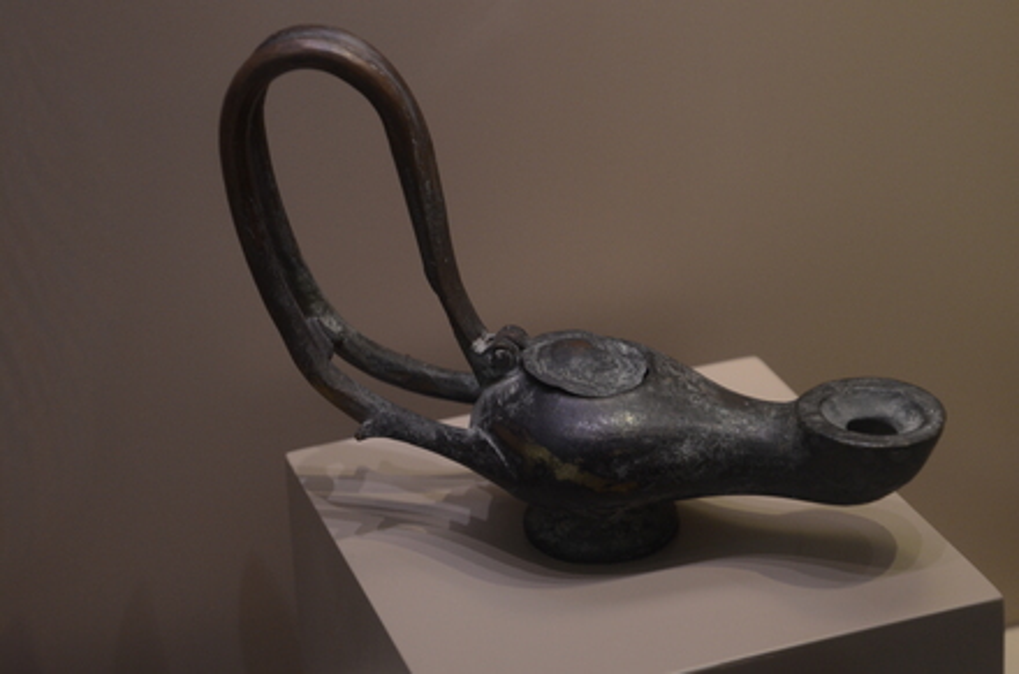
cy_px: 337
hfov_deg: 23.4
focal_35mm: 87
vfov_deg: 15.6
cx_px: 510
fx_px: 2456
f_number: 5
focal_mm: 58
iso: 1000
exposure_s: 1/15
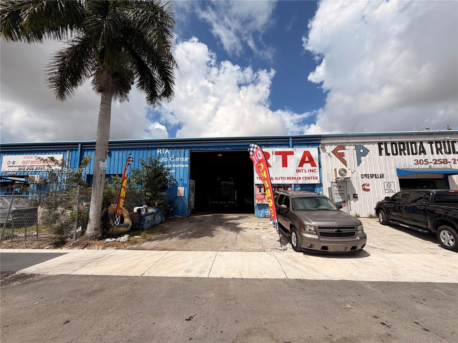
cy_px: 172
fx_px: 185
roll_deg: +0.8
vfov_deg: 85.7
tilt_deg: +7.5
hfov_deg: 102.1
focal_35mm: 14
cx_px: 229
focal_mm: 2.22
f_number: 2.2
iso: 20
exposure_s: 1/1656
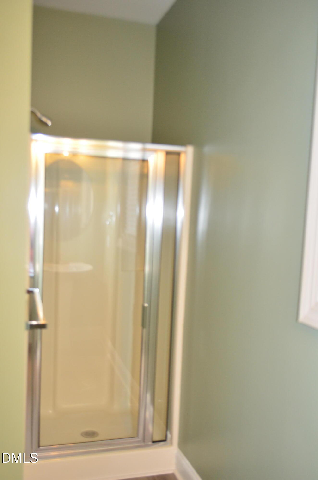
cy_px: 240
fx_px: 439
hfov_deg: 39.8
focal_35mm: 33
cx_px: 159
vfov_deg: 57.3
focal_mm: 22
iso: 800
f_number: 4
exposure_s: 1/60
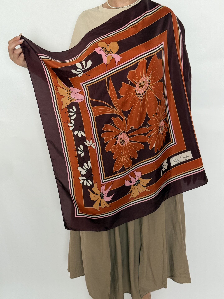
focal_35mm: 48
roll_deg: +2.2
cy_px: 150
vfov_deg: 39.7
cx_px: 112
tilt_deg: -19.5
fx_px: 414
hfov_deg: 30.3
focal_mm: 6.76
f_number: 1.78
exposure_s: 1/109
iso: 125
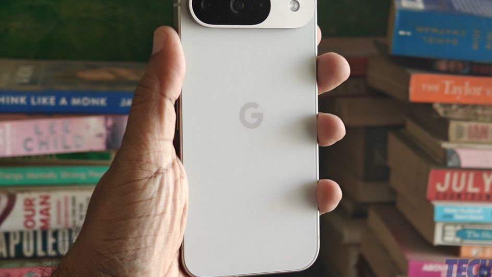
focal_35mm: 81
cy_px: 117
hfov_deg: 26.2
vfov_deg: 14.9
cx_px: 261
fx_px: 1057
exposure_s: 1/58
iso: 500
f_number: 14
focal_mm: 13.3
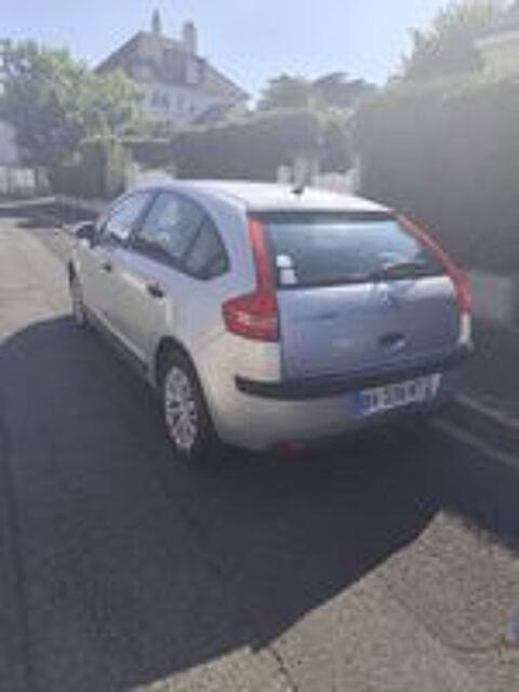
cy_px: 346
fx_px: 460
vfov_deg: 73.9
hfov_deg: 58.9
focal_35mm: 23
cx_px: 260
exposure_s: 1/1400
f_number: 1.65
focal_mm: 6.14
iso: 50
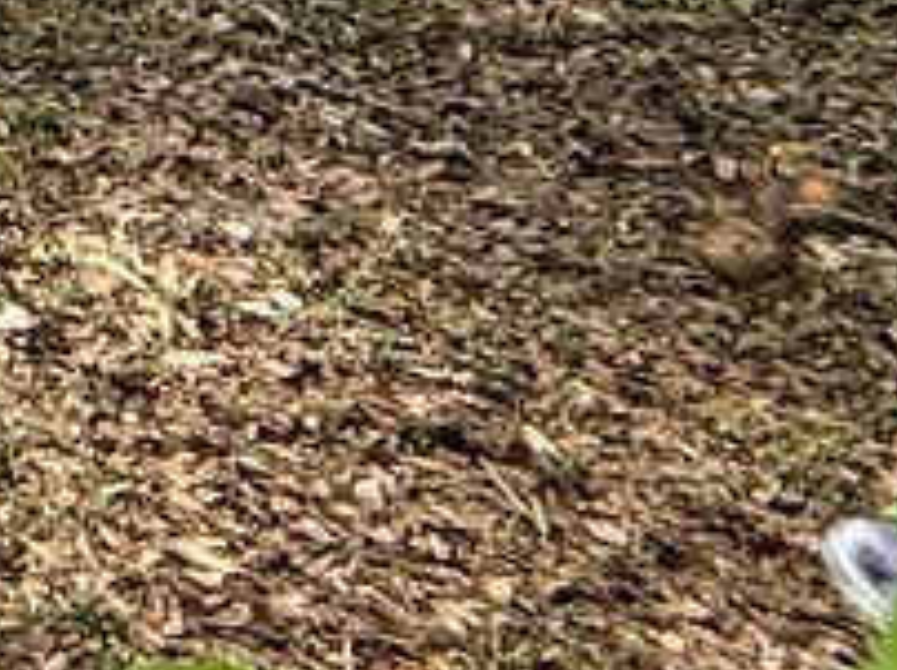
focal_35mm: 111
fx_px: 2873
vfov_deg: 11.3
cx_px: -2163
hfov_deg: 9.8
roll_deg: -1.2
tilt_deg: -3.6
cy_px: -879
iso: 64
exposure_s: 1/424
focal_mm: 2.22
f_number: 2.2
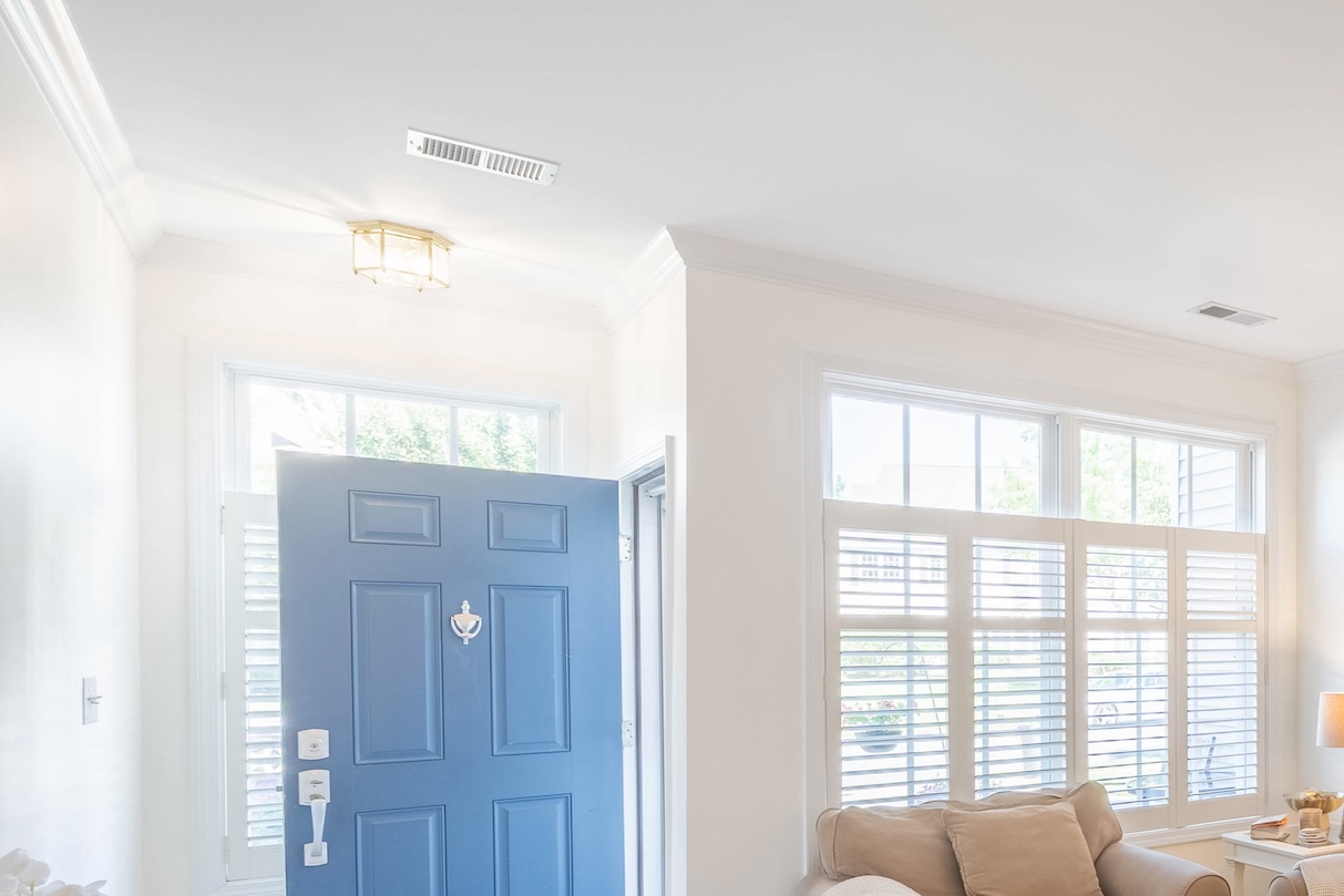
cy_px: 654
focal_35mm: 30
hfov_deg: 45.2
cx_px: 1505
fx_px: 1120
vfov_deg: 42.5
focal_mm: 13
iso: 320
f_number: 9
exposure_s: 1/80
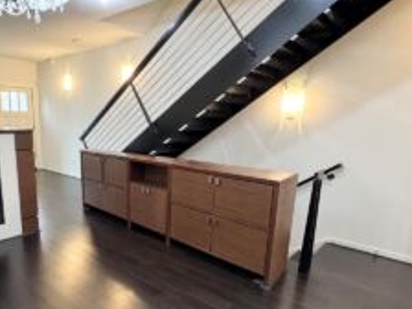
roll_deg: -0.8
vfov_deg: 54.4
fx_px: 298
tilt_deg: -14.3
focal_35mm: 25
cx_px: 131
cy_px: 189
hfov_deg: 67.1
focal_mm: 2.22
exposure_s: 1/60
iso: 320
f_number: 2.2
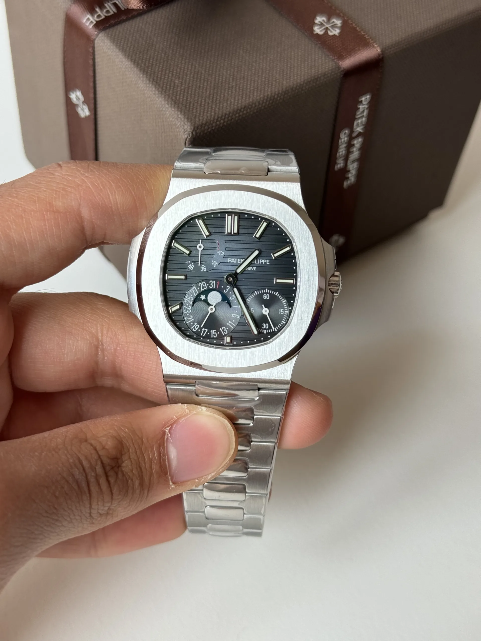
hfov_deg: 30.3
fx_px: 889
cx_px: 240
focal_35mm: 48
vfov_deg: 39.7
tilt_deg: -50.0
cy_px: 320
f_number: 1.78
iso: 50
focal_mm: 6.76
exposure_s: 1/213
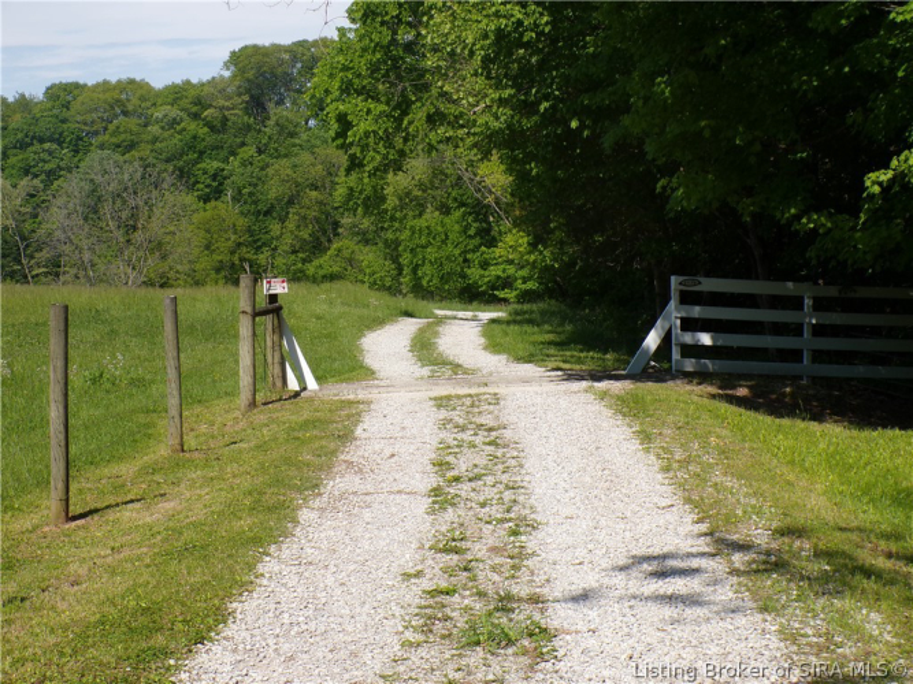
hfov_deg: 29.8
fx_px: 1714
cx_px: 456
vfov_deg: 22.6
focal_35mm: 65
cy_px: 342
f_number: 4.3
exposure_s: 1/680
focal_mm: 11.6
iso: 100
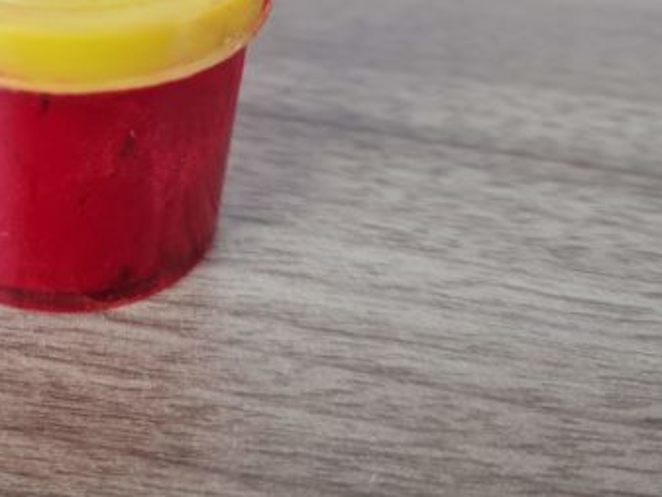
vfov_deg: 25.9
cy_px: 25
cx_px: 51
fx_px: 1033
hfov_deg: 33.4
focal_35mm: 54
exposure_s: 1/120
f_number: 1.8
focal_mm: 5.4
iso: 64
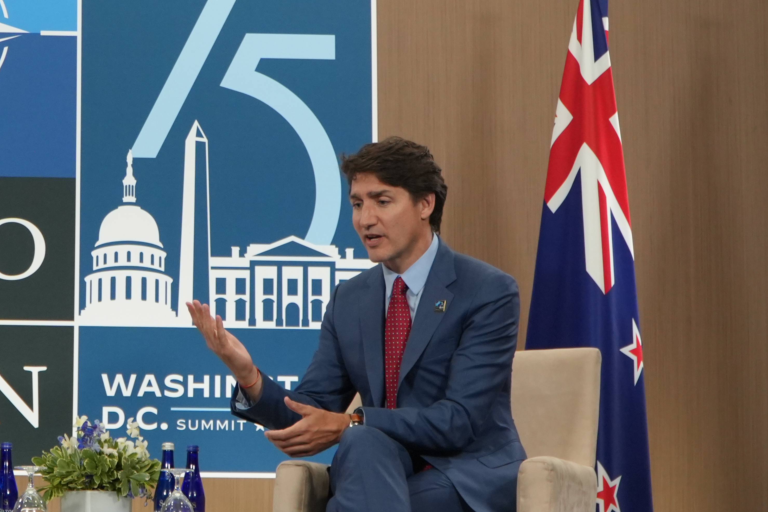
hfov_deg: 18.8
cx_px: 93
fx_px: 2283
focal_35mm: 107
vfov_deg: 12.8
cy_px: 257
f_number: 4
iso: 1000
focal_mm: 34
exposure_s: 1/160
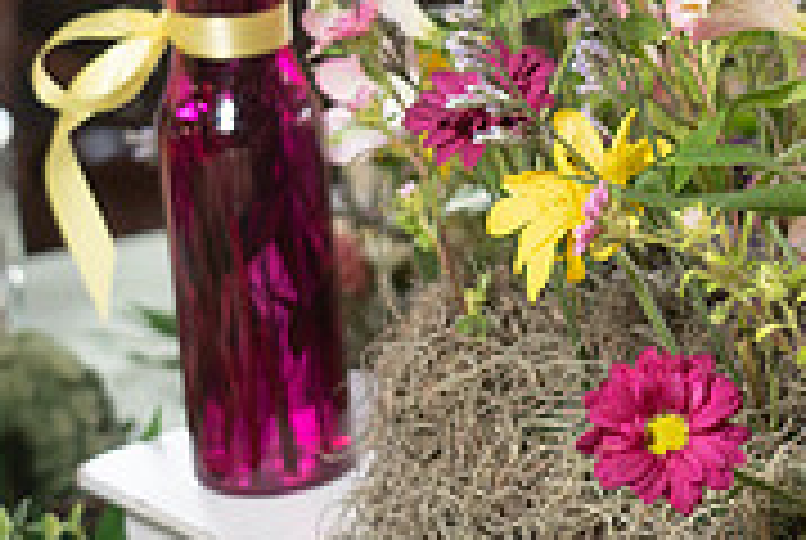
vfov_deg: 8.3
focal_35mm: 165
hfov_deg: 12.3
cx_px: 856
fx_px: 3700
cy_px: -7
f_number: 4
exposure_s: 1/100
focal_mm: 51
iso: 1600
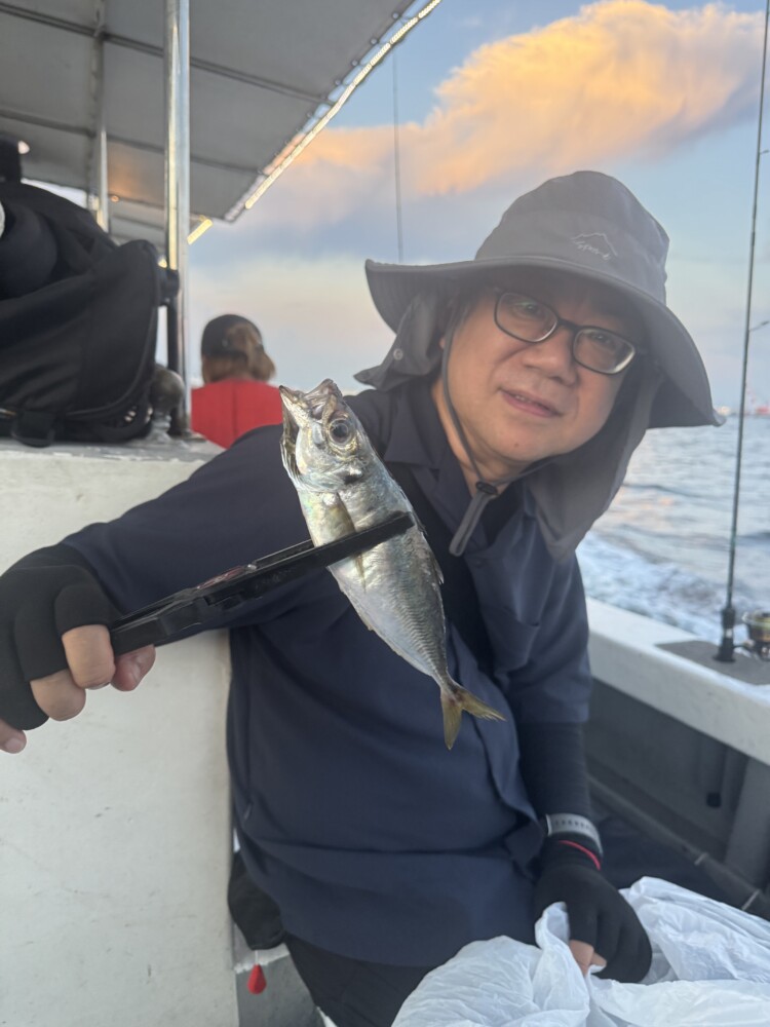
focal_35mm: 24
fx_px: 712
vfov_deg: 71.6
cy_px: 514
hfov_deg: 56.8
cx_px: 385
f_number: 1.78
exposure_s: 1/121
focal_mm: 6.76
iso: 200
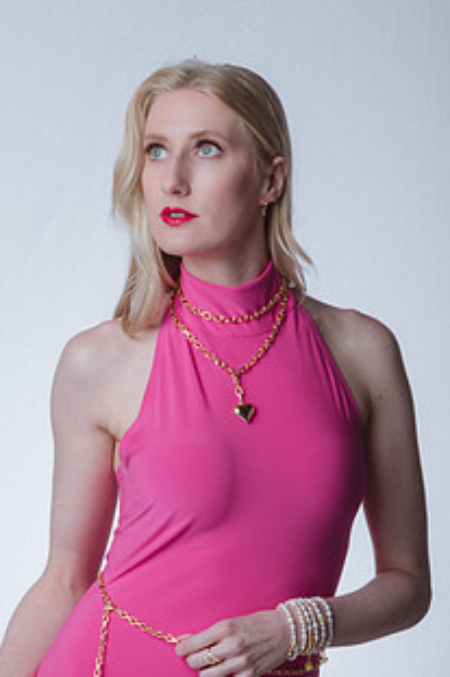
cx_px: 185
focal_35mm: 152
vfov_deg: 13.5
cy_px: 409
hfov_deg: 9.0
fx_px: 2853
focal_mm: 105
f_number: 32
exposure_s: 1/250
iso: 400
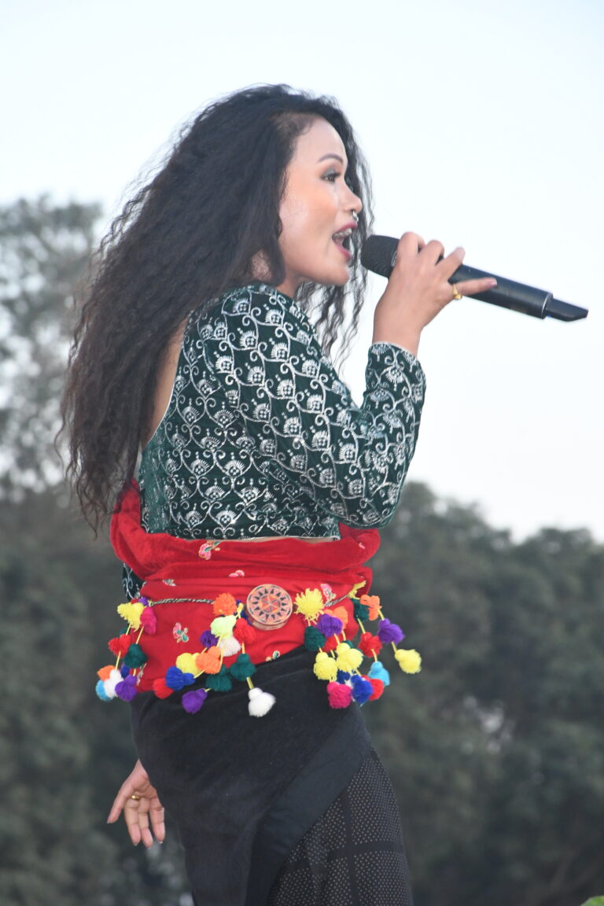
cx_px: 302
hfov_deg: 6.5
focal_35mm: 210
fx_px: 5285
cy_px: 453
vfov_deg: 9.8
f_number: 5.6
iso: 2500
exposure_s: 1/160
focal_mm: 140
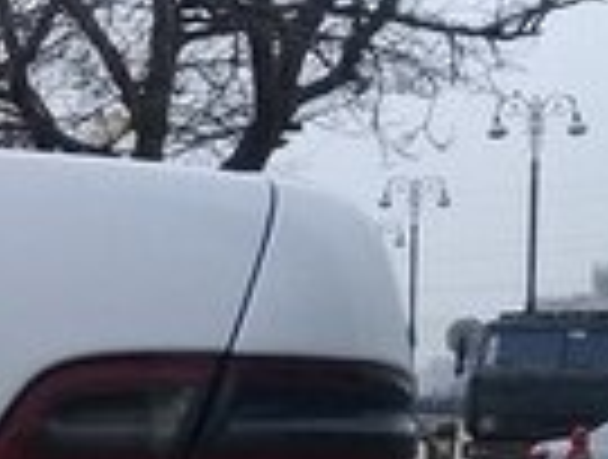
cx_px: -757
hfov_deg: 11.3
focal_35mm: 151
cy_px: 547
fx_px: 2659
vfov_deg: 9.7
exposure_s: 1/984
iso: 50
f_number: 2.2
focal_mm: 3.3
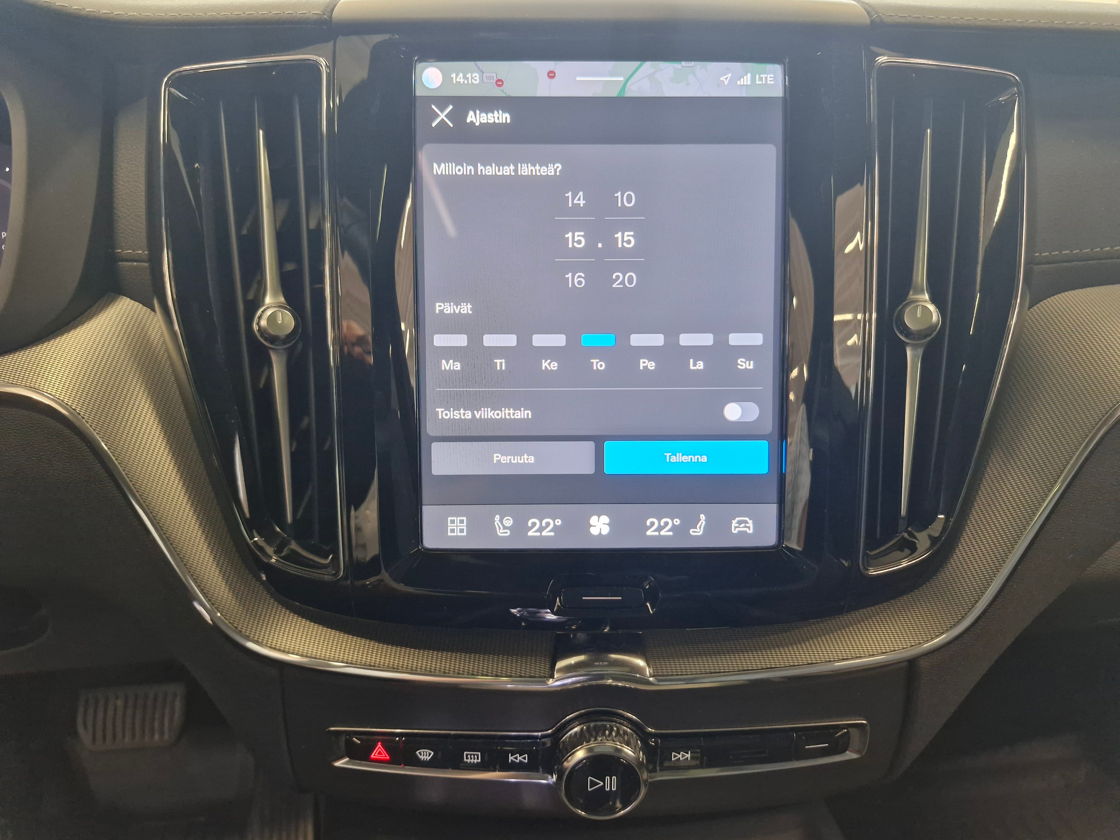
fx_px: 744
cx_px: 560
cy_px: 420
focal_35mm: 23
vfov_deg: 58.9
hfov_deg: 73.9
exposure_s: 1/100
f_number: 1.8
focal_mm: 5.54
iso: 500
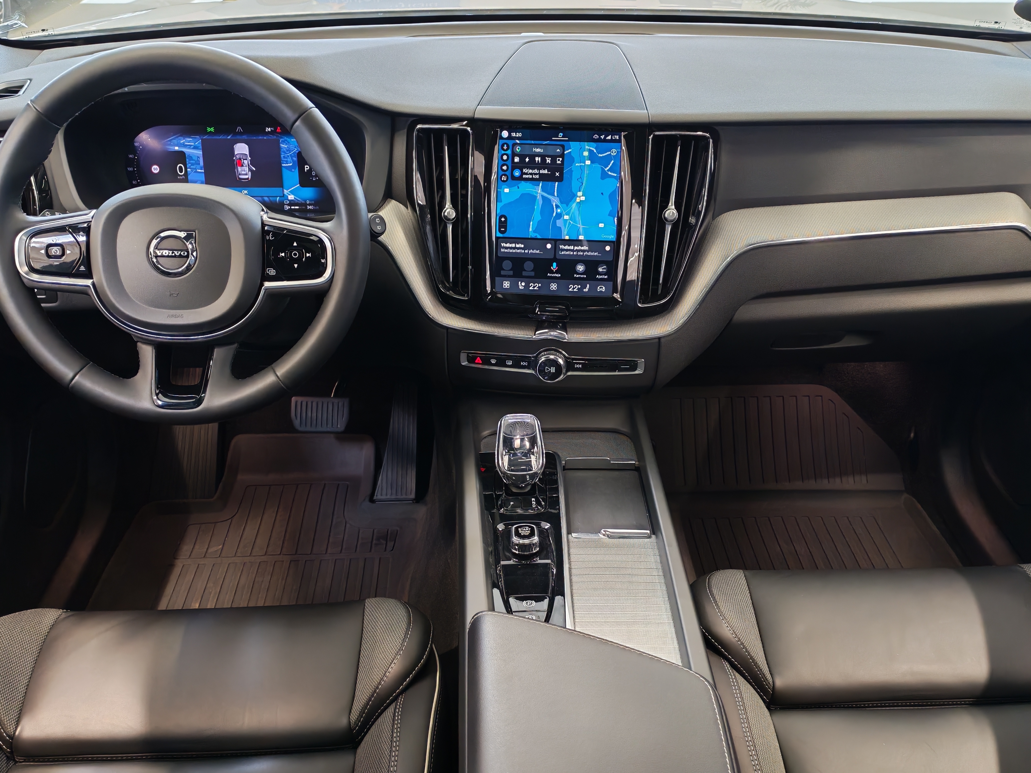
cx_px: 516
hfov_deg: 55.4
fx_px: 983
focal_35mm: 33
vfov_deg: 42.9
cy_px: 386
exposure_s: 1/50
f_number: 1.9
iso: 720
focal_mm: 6.12
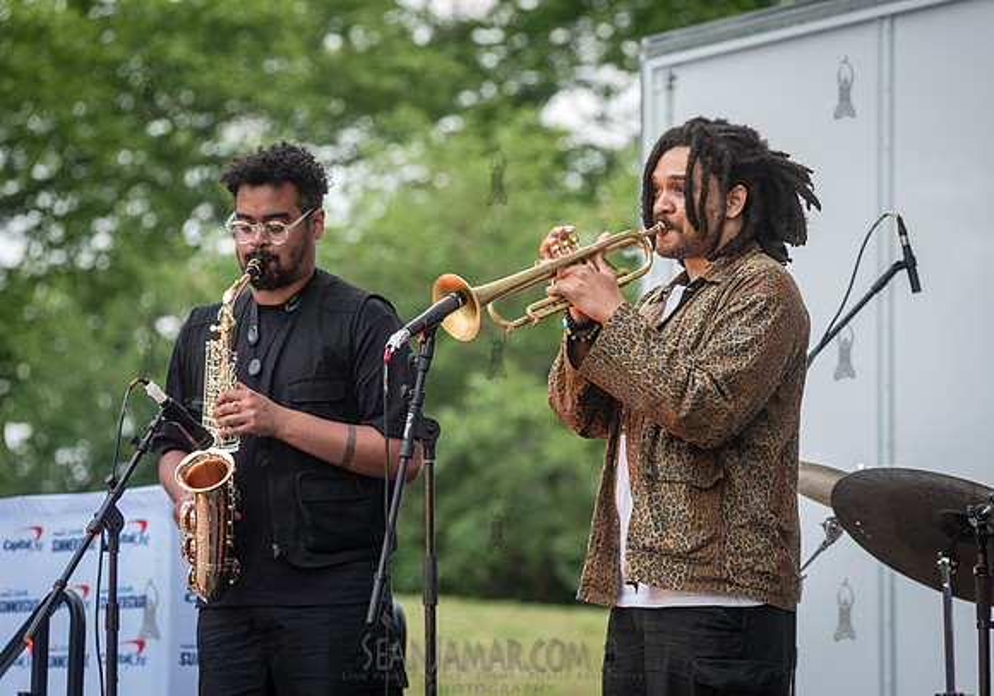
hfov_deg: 12.8
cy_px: 366
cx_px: 549
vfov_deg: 9.0
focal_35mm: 158
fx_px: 4421
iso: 1000
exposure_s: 1/320
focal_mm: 145
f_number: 4.5
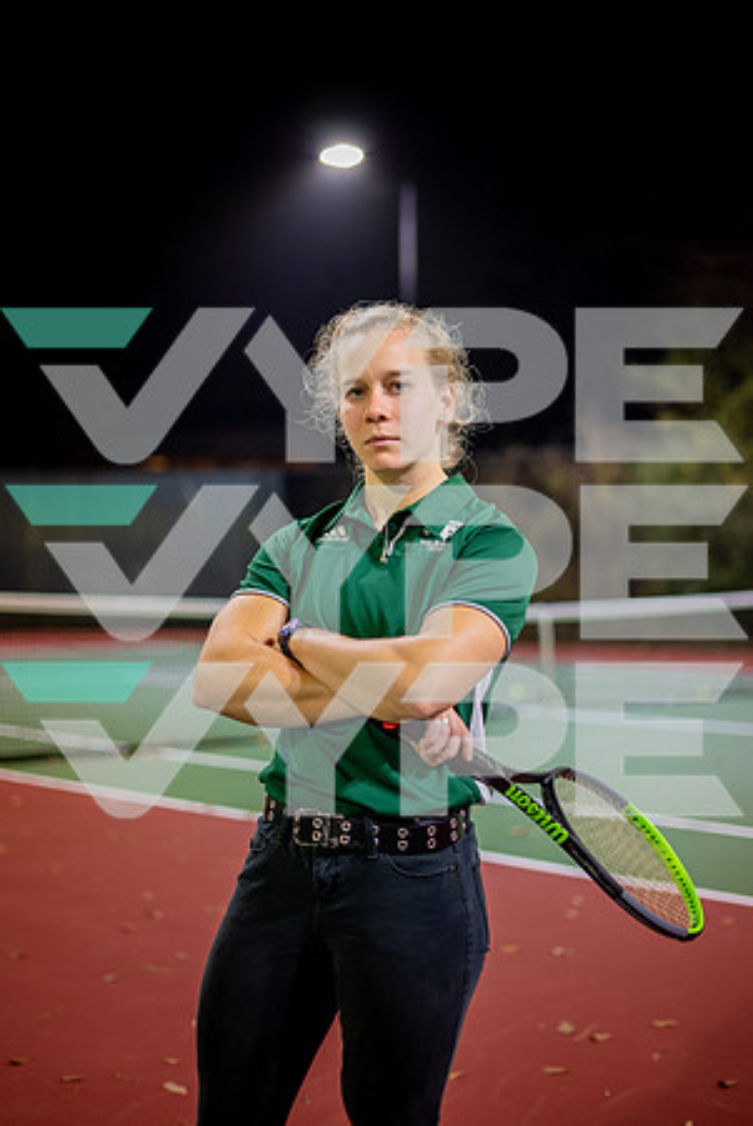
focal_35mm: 50
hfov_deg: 27.1
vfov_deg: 39.6
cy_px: 563
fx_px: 1565
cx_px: 376
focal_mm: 50
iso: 800
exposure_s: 1/160
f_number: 1.8
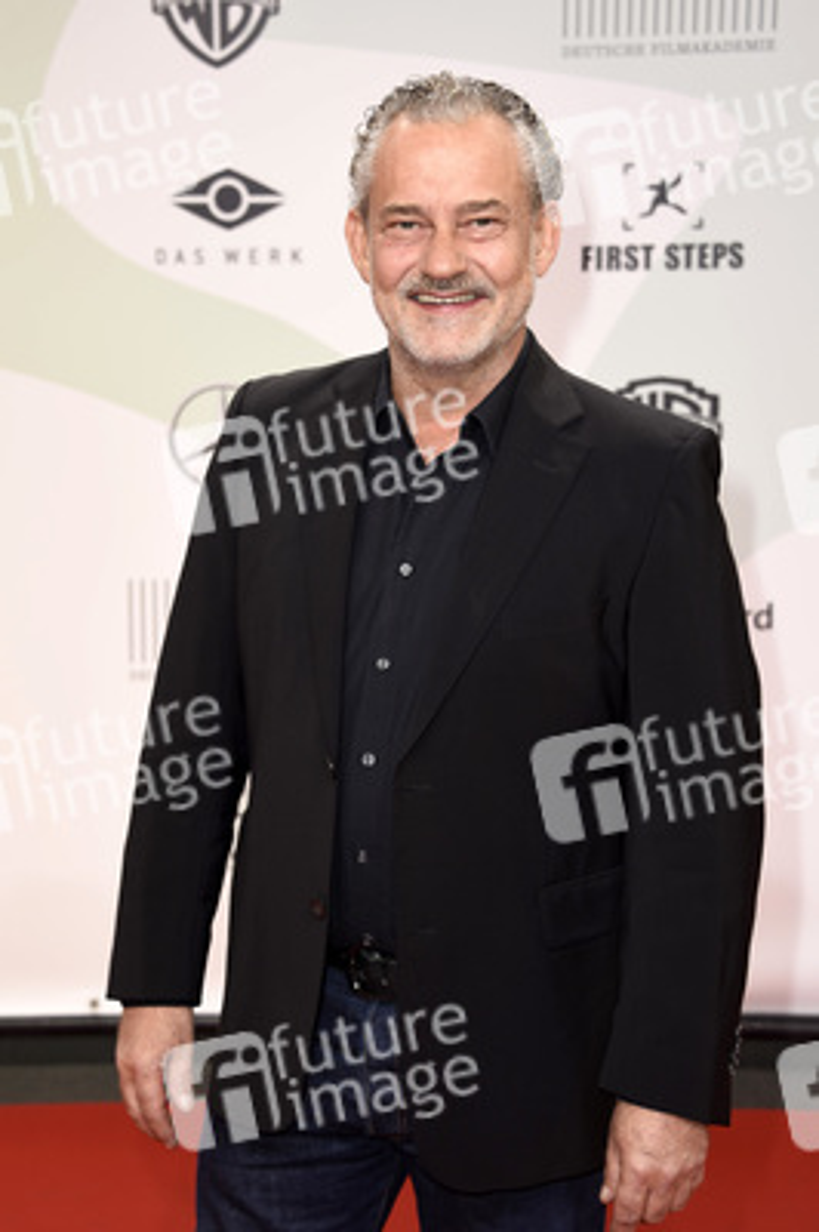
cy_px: 616
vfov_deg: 31.0
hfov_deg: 20.9
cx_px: 410
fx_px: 2222
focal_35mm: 65
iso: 400
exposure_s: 1/250
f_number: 5.6
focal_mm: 65
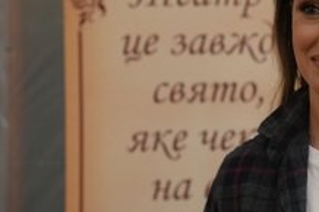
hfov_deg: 22.4
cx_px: 246
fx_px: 797
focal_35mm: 90
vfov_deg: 15.1
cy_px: 67
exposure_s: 1/160
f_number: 4
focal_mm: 49
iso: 8000
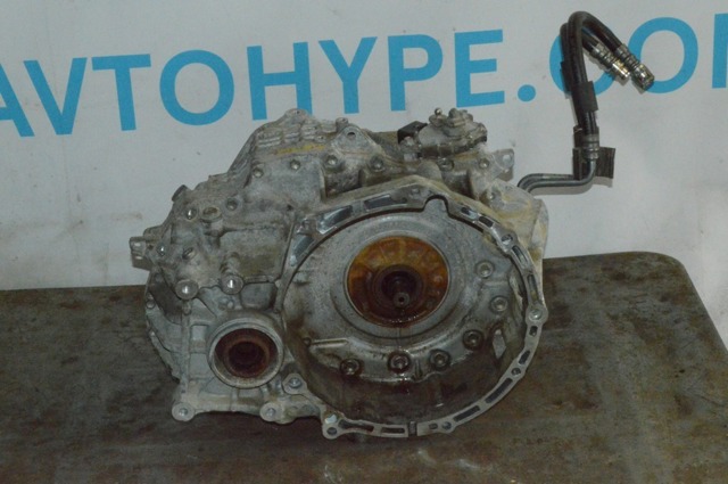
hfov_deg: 24.6
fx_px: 1666
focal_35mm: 82
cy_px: 242
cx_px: 364
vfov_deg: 16.5
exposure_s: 1/50
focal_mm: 55
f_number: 36
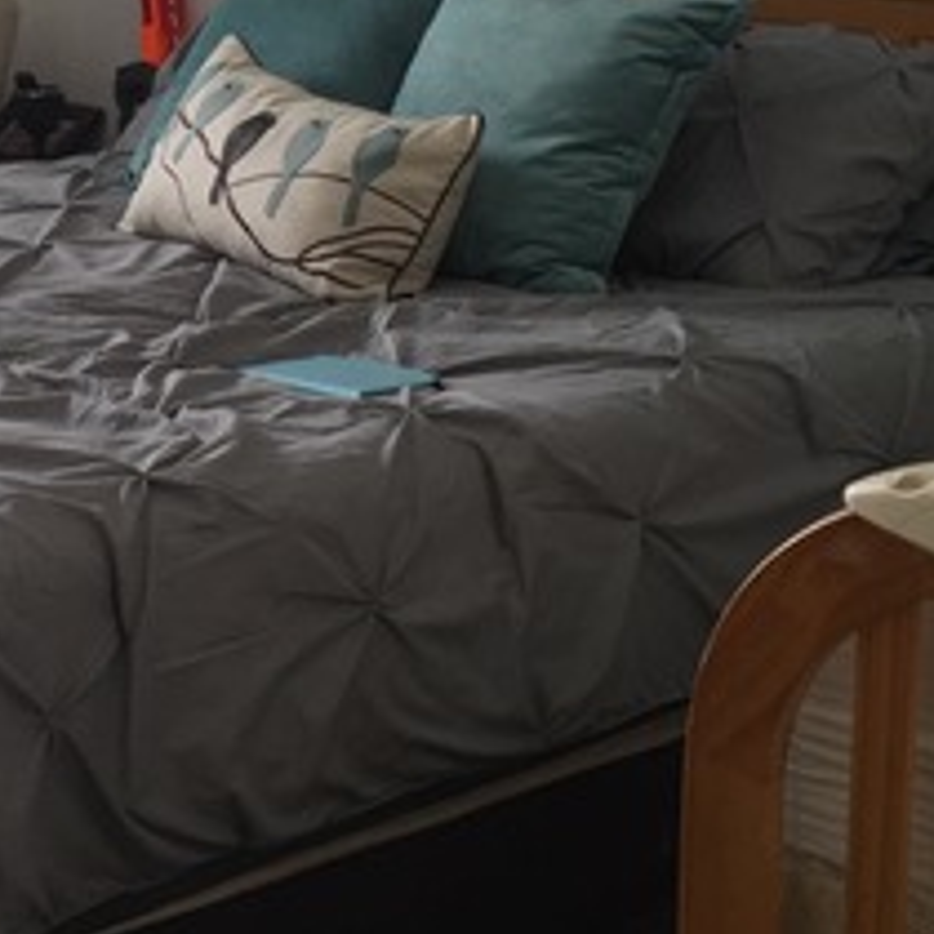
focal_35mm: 78
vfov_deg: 21.8
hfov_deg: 21.4
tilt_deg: -9.6
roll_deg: +0.1
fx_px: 2381
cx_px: -18
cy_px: 129
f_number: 2.2
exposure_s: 1/120
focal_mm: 4.15
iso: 40
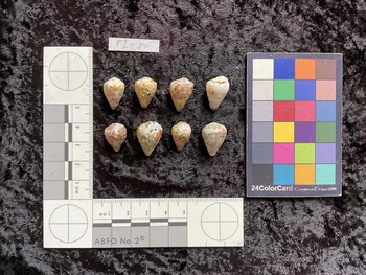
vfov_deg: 48.3
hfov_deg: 61.6
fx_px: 307
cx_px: 183
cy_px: 138
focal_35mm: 29
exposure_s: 1/120
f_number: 1.8
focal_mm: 3
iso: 64
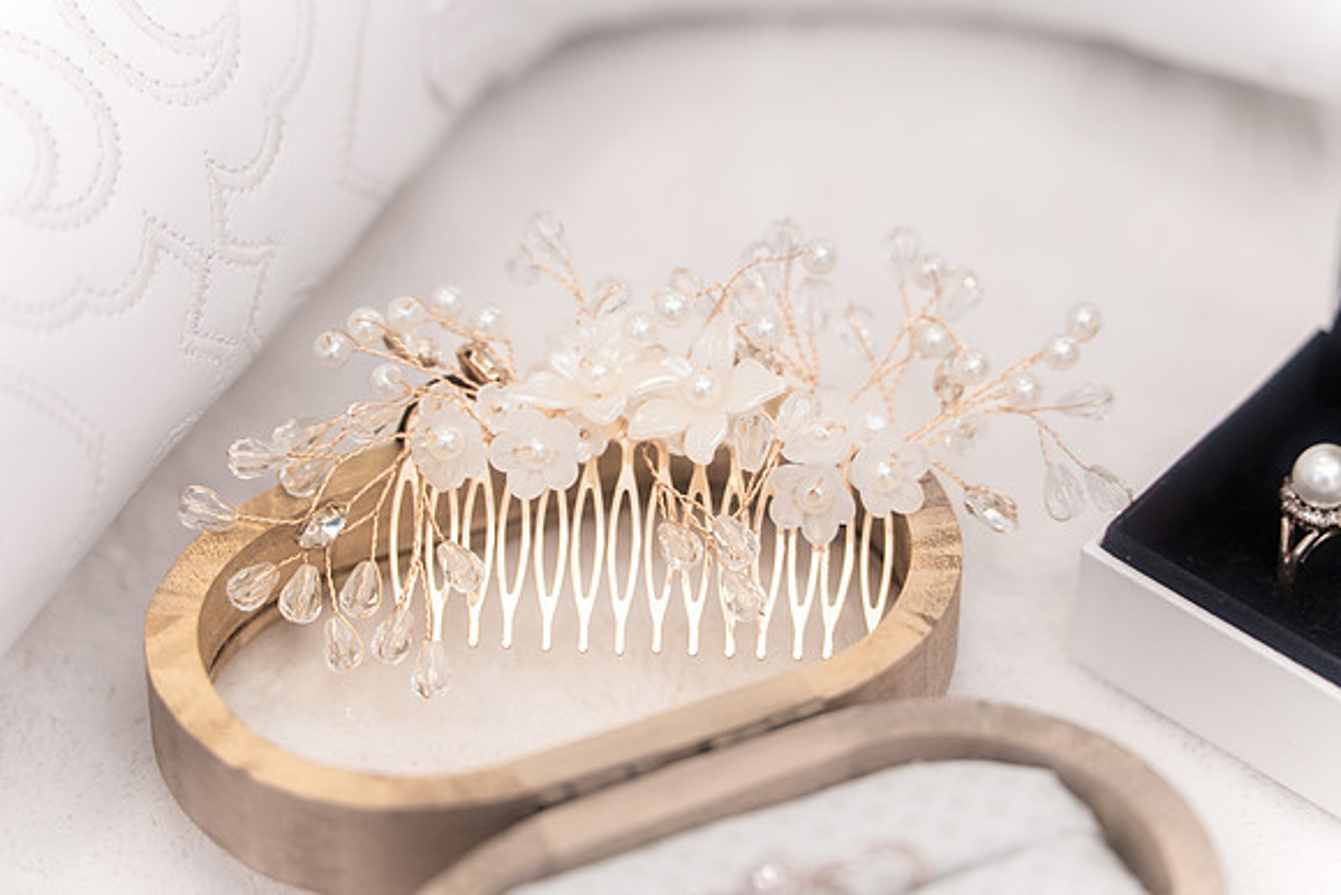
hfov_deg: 13.7
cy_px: 448
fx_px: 5589
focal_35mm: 150
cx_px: 670
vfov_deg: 9.2
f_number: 3.2
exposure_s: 1/200
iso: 640
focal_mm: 150
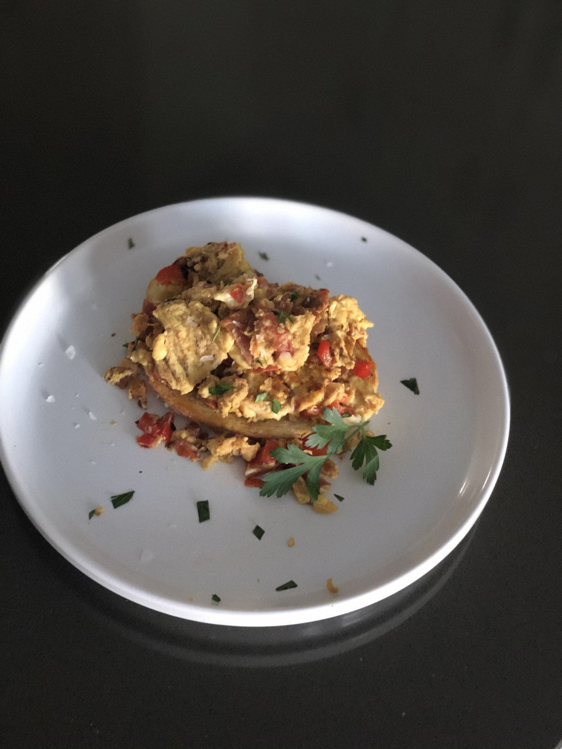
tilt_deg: -52.5
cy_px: 374
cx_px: 281
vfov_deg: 36.8
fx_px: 1126
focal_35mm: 52
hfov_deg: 28.0
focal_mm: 6
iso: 160
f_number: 2.4
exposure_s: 1/9
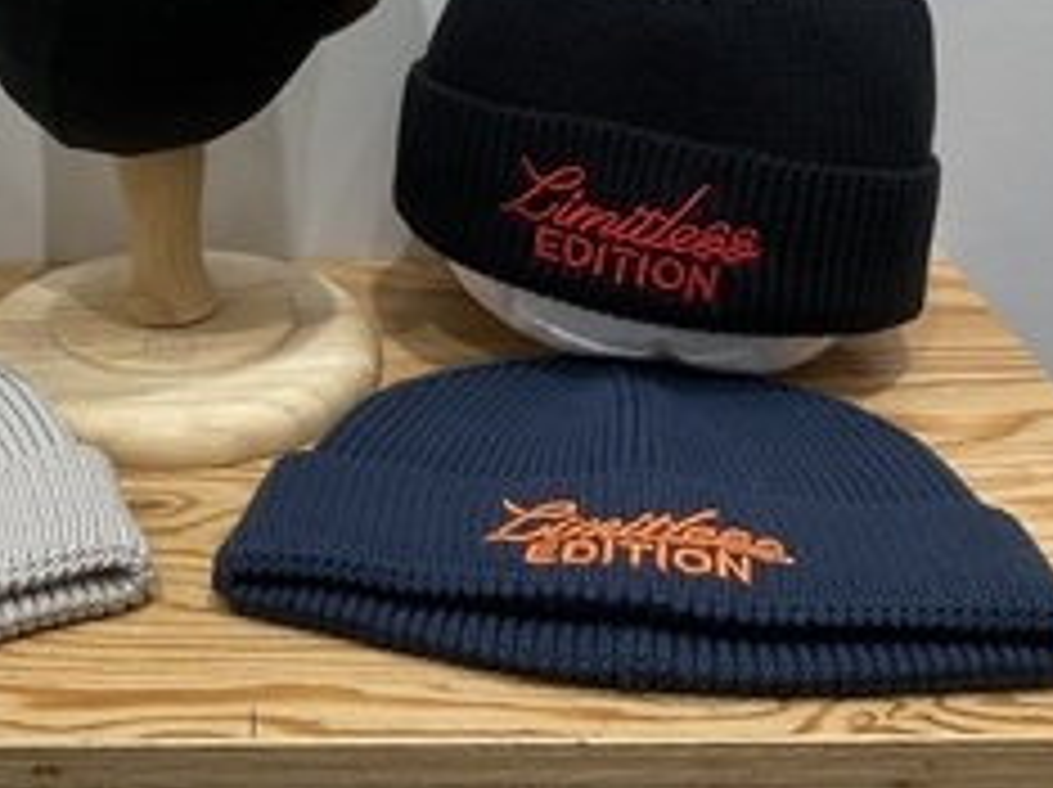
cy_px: -52
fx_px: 1884
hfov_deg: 30.5
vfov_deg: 22.4
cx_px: 220
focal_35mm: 62
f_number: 1.8
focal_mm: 3
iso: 64
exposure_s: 1/120
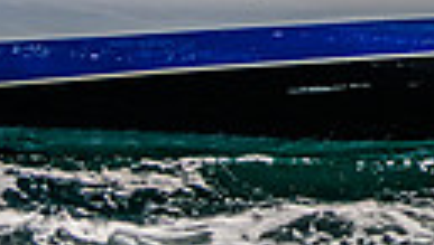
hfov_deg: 10.7
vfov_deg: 6.2
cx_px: 787
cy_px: -331
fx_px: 2167
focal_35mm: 188
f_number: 8
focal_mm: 39
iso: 400
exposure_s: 1/2000
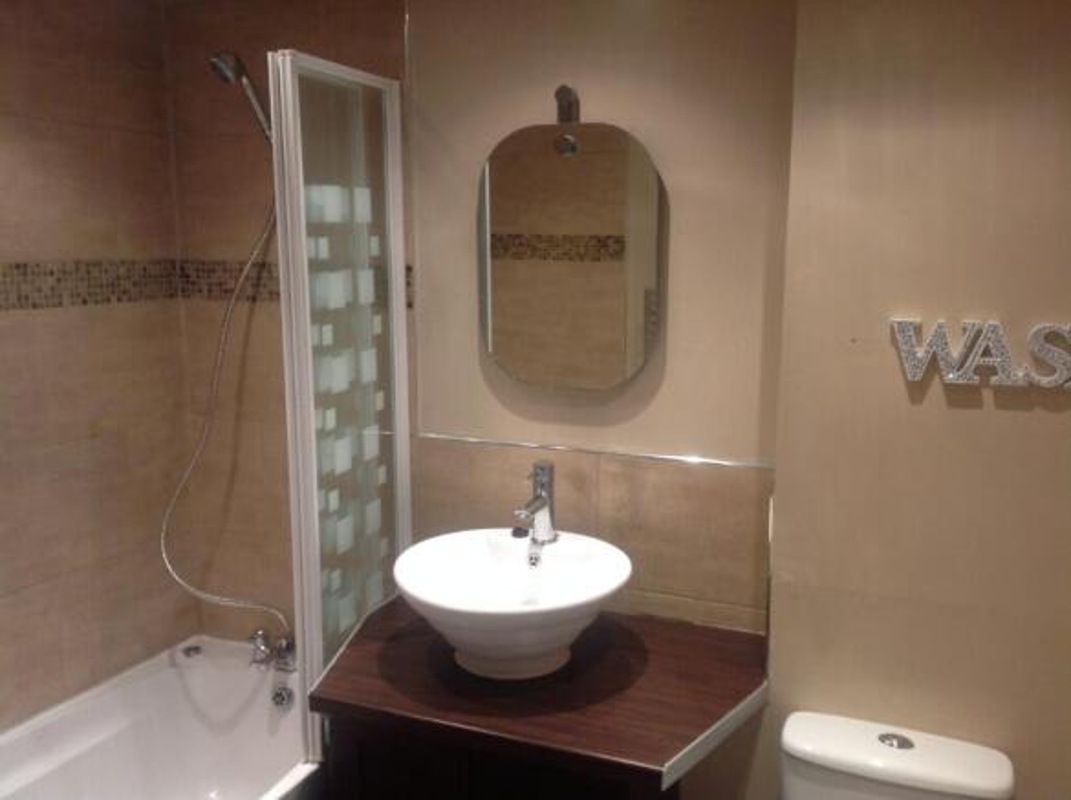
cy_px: 400
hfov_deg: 52.7
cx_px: 536
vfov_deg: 40.6
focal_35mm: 35
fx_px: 1081
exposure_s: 1/17
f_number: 2.4
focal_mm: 4.28
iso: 100
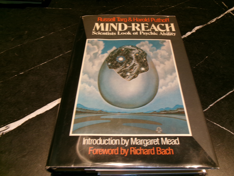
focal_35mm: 28
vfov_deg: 49.7
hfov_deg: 63.4
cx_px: 117
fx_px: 189
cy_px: 88
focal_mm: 5.1
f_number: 3.9
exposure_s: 1/34
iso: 160
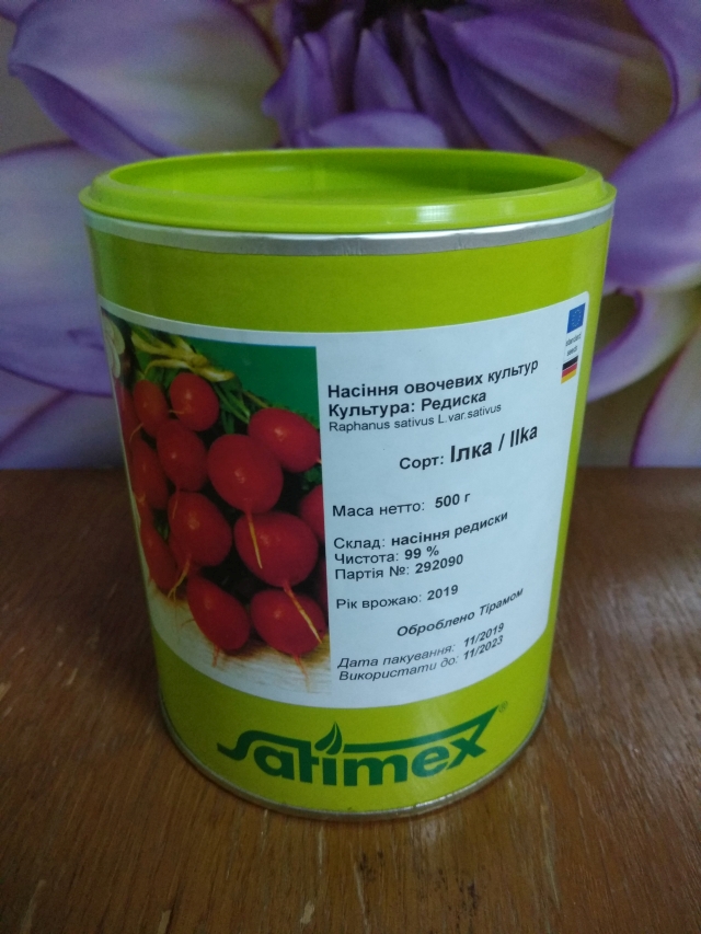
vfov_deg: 79.0
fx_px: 567
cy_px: 467
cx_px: 350
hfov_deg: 63.5
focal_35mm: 21
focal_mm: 3.57
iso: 640
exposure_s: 1/20
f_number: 2
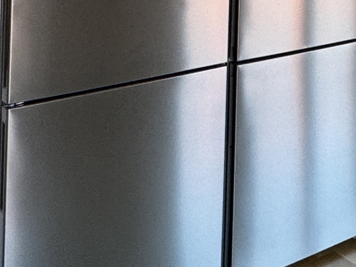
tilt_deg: +0.5
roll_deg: -1.6
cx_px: 598
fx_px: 761
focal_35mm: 74
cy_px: -142
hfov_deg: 20.5
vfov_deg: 17.7
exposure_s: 1/99
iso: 125
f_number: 2.2
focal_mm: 2.22
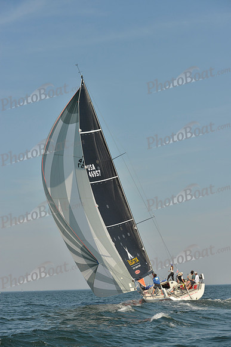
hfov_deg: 19.5
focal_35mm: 70
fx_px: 673
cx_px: 116
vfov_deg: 28.8
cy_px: 174
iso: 200
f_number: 7.1
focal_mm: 70
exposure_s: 1/1250
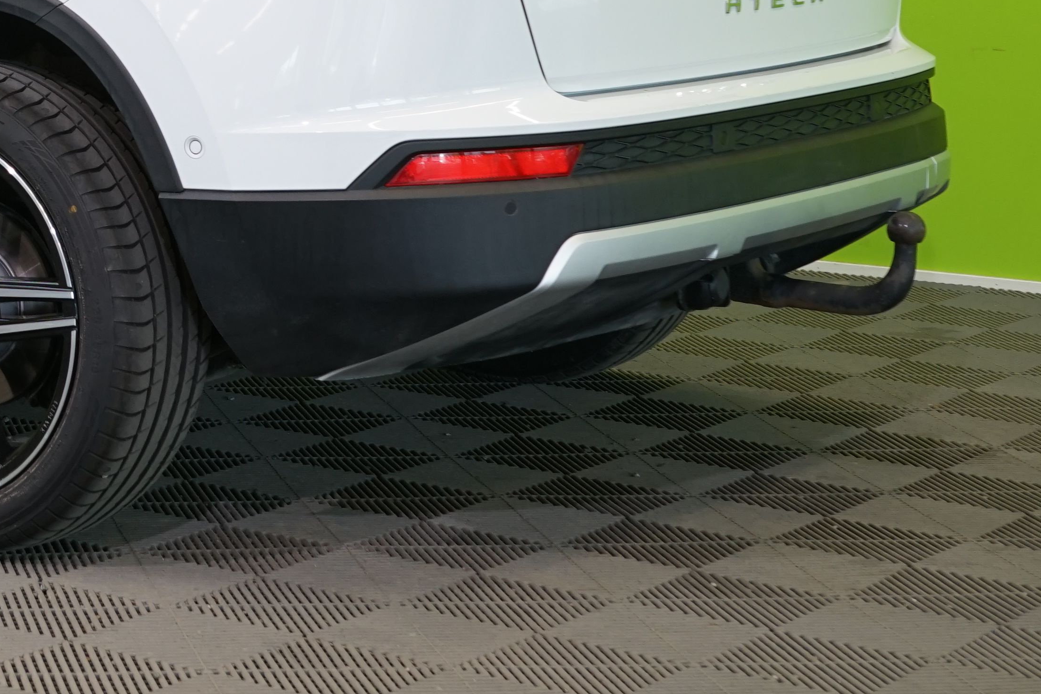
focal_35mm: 101
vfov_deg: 13.3
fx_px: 2920
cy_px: -53
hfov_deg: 19.2
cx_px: -176
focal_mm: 37
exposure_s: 1/40
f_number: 6.3
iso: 500
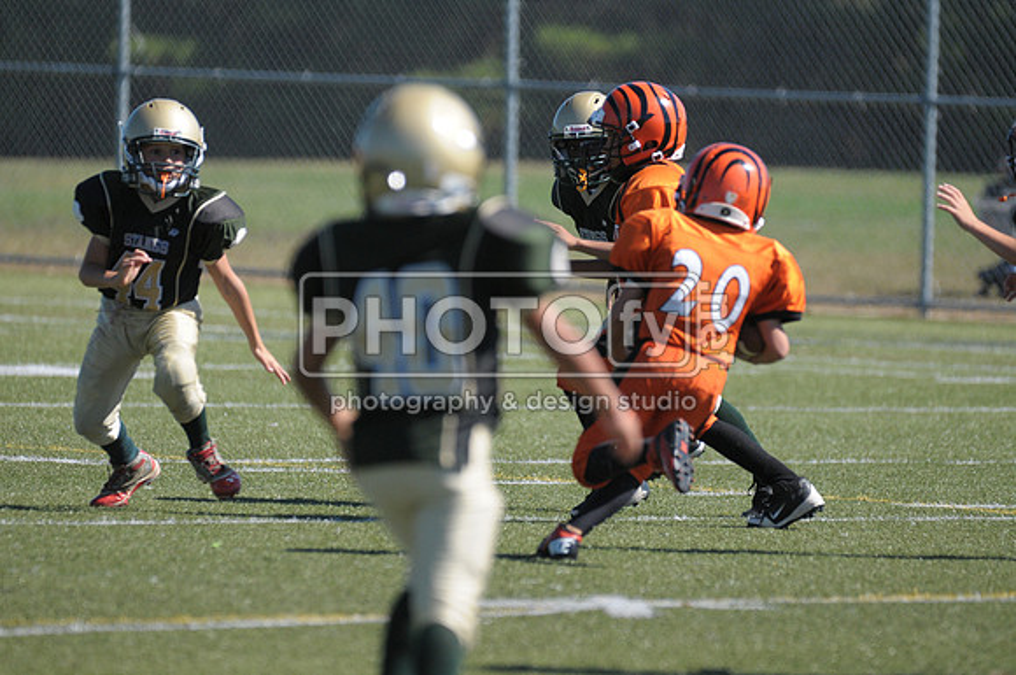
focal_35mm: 450
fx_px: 12682
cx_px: 508
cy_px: 338
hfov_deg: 4.6
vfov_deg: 3.0
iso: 640
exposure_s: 1/3200
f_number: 4
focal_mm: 300
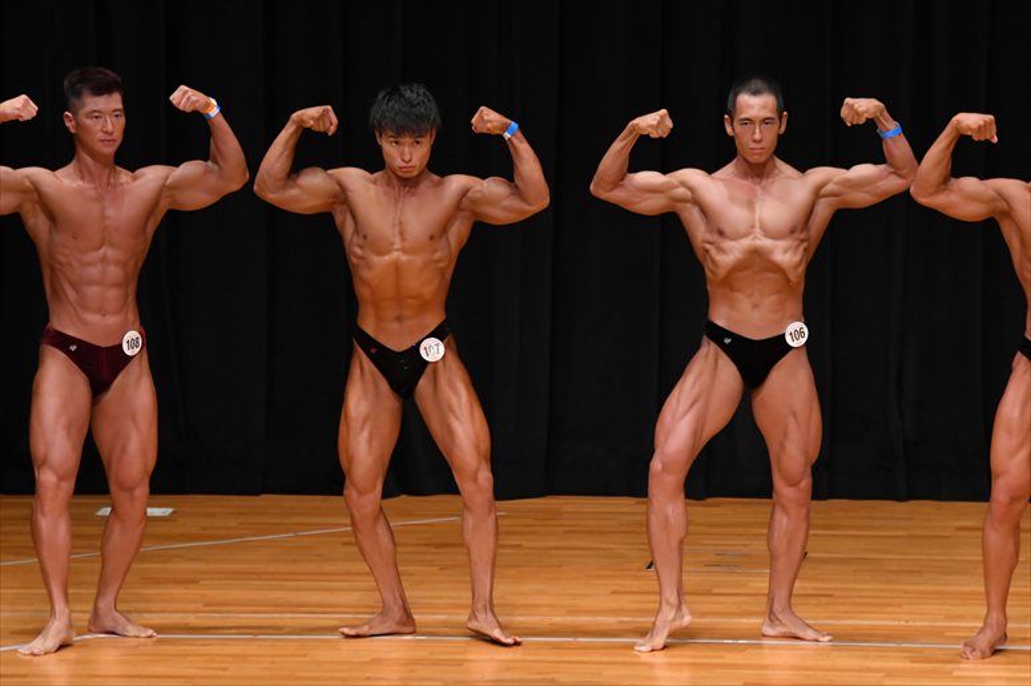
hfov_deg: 7.6
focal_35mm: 270
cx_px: 516
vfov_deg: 5.1
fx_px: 7729
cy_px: 343
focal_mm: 180
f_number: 5.6
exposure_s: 1/400
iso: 3200
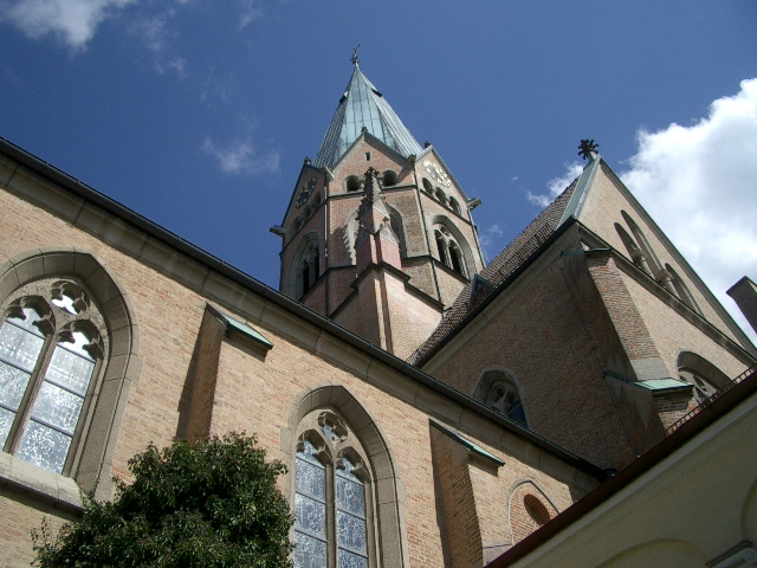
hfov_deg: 52.6
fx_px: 765
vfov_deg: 40.7
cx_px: 378
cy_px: 284
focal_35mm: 35
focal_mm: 5.8
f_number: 4.3
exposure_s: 1/640
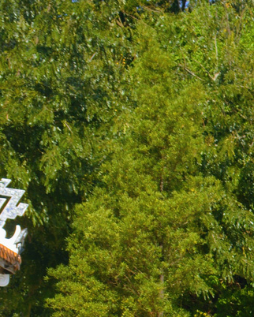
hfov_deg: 7.3
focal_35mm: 196
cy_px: 469
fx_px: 1840
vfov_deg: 9.6
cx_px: 672
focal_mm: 28
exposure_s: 1/250
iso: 100
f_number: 8
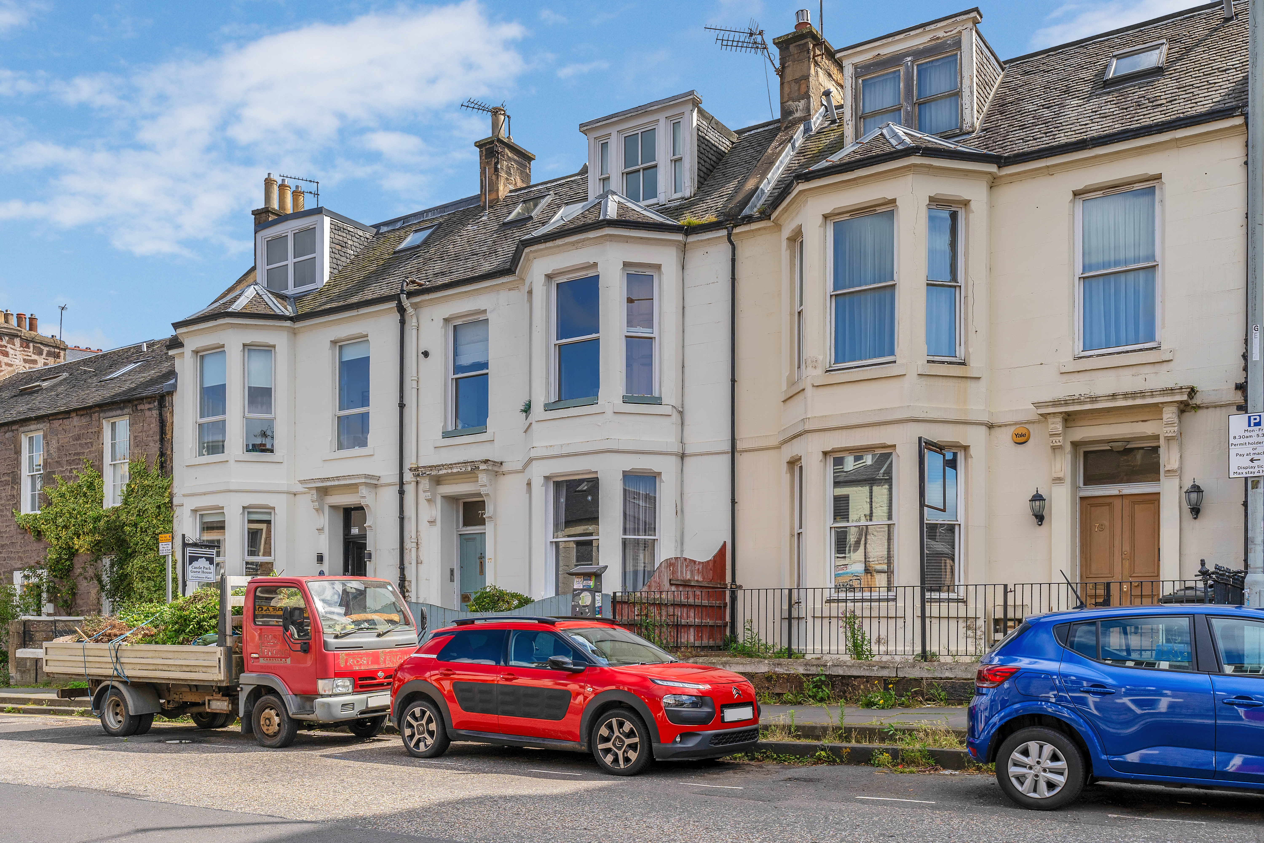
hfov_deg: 61.9
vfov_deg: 43.6
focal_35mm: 30
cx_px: 632
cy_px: 422
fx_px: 1053
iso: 200
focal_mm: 30
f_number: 9
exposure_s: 1/320
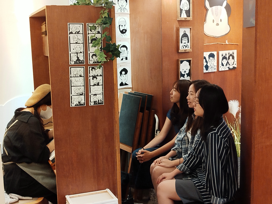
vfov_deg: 30.3
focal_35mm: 48
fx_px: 377
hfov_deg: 39.7
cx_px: 136
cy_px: 102
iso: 125
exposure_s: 1/33
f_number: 1.7
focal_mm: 5.31
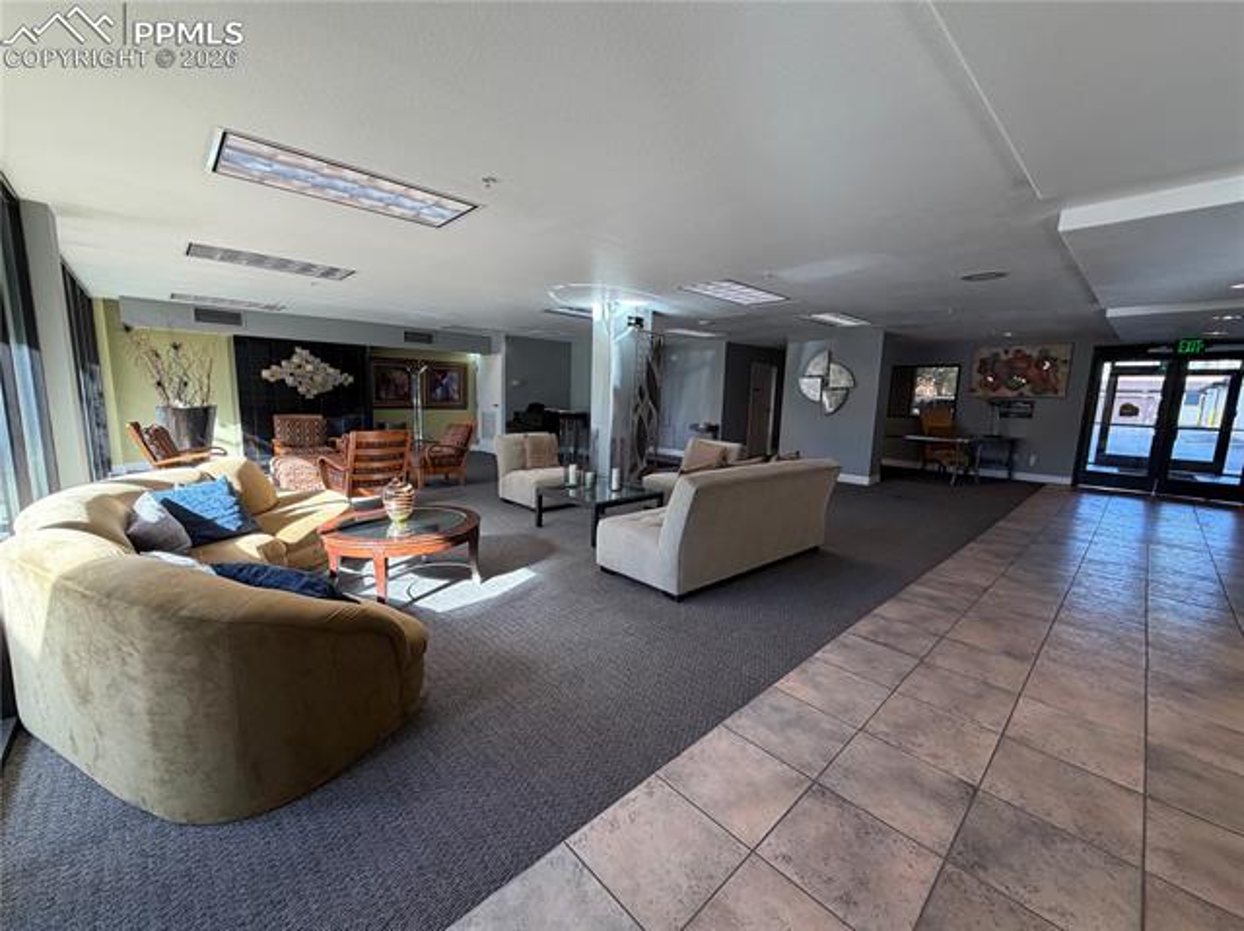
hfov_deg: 102.1
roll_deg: -1.2
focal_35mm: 14
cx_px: 622
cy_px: 466
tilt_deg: -8.3
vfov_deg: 85.6
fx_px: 503
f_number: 2.2
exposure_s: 1/120
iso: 125
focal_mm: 2.22
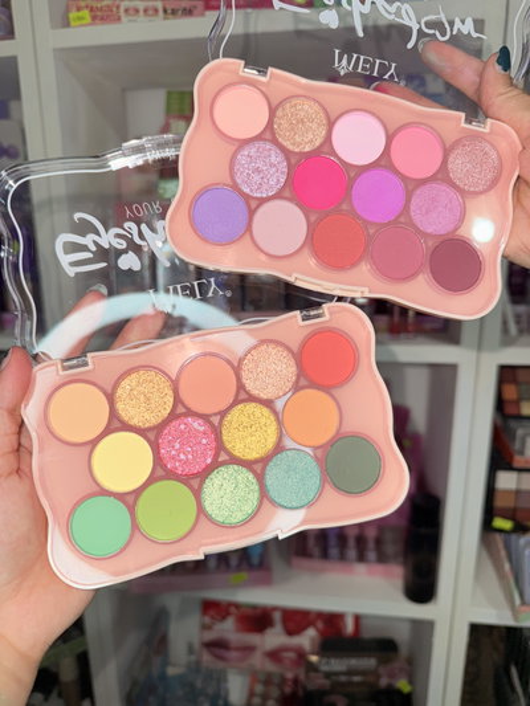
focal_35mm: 24
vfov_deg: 71.6
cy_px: 353
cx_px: 265
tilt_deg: -14.0
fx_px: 490
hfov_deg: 56.8
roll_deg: -0.1
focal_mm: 6.76
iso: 50
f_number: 1.78
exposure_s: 1/52
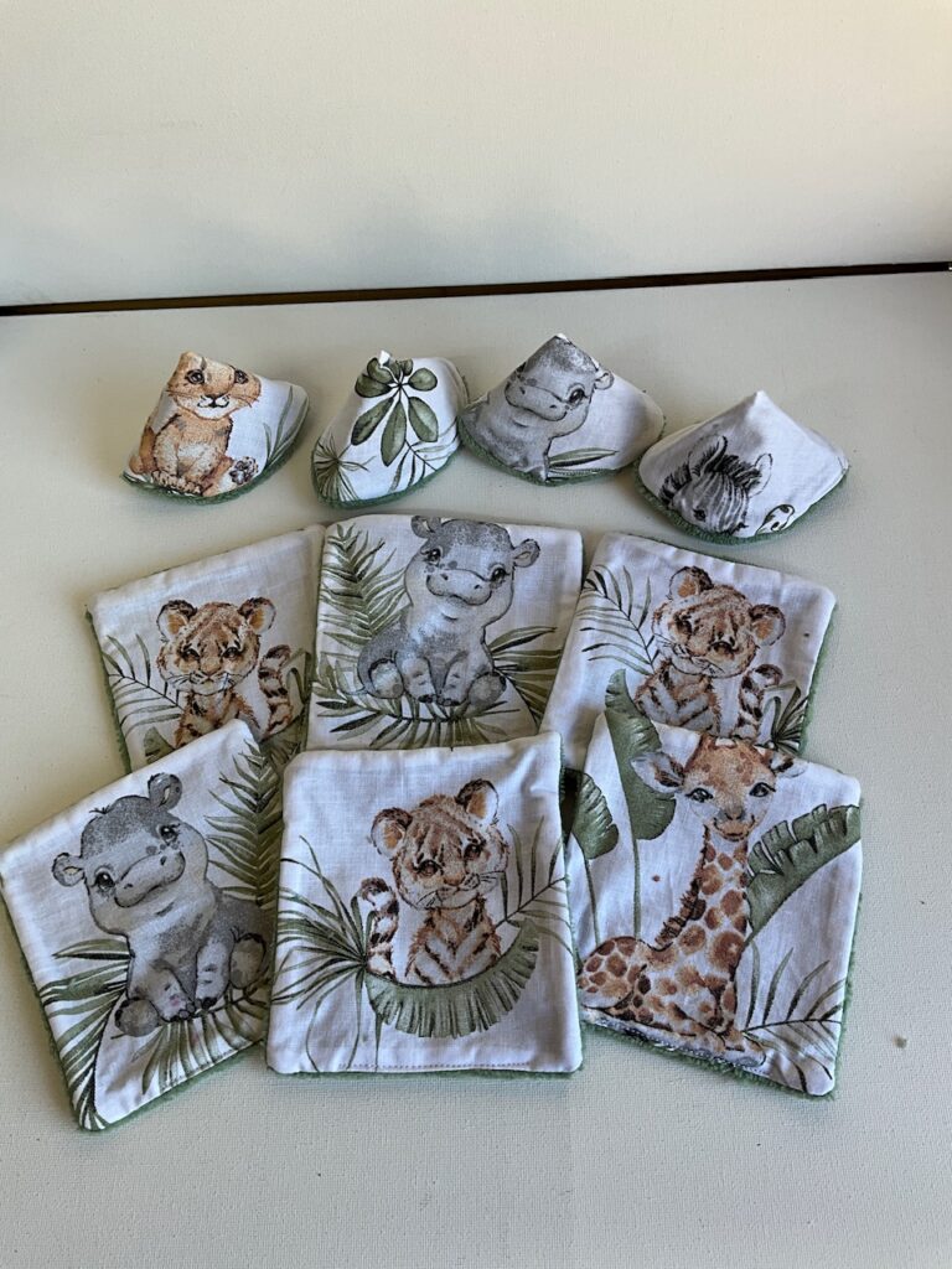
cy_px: 634
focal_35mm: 29
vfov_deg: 61.7
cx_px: 476
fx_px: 1063
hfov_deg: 48.2
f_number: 1.8
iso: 20
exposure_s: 1/100
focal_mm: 3
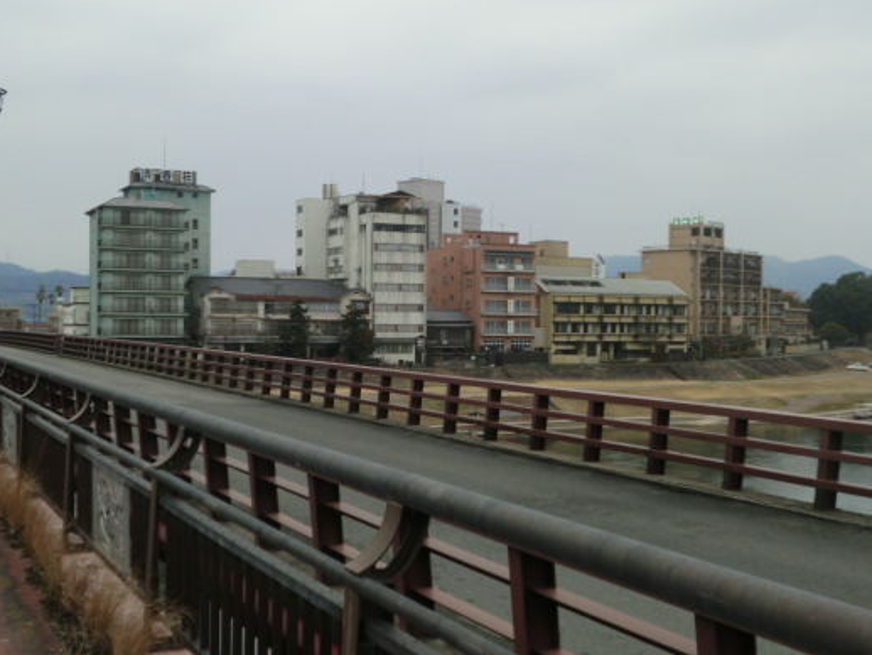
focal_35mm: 47
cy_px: 333
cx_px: 400
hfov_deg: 40.4
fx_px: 1184
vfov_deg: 30.9
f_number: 3.9
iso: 64
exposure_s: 1/60
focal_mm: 6.9
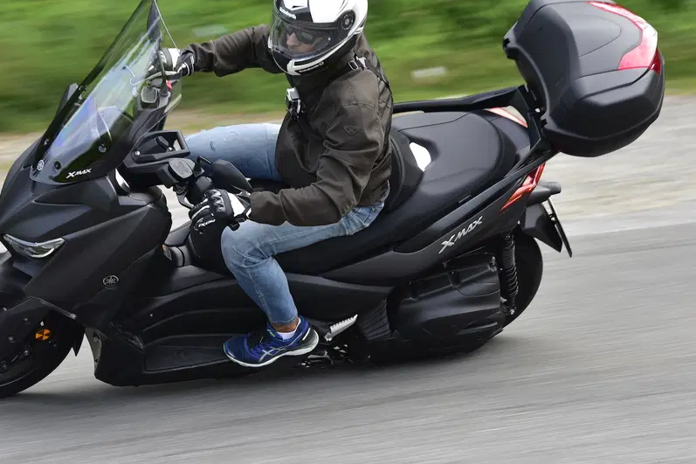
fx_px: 4078
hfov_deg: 9.8
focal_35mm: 211
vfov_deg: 6.5
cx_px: 300
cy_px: 195
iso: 160
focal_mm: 140
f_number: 6.3
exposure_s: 1/125
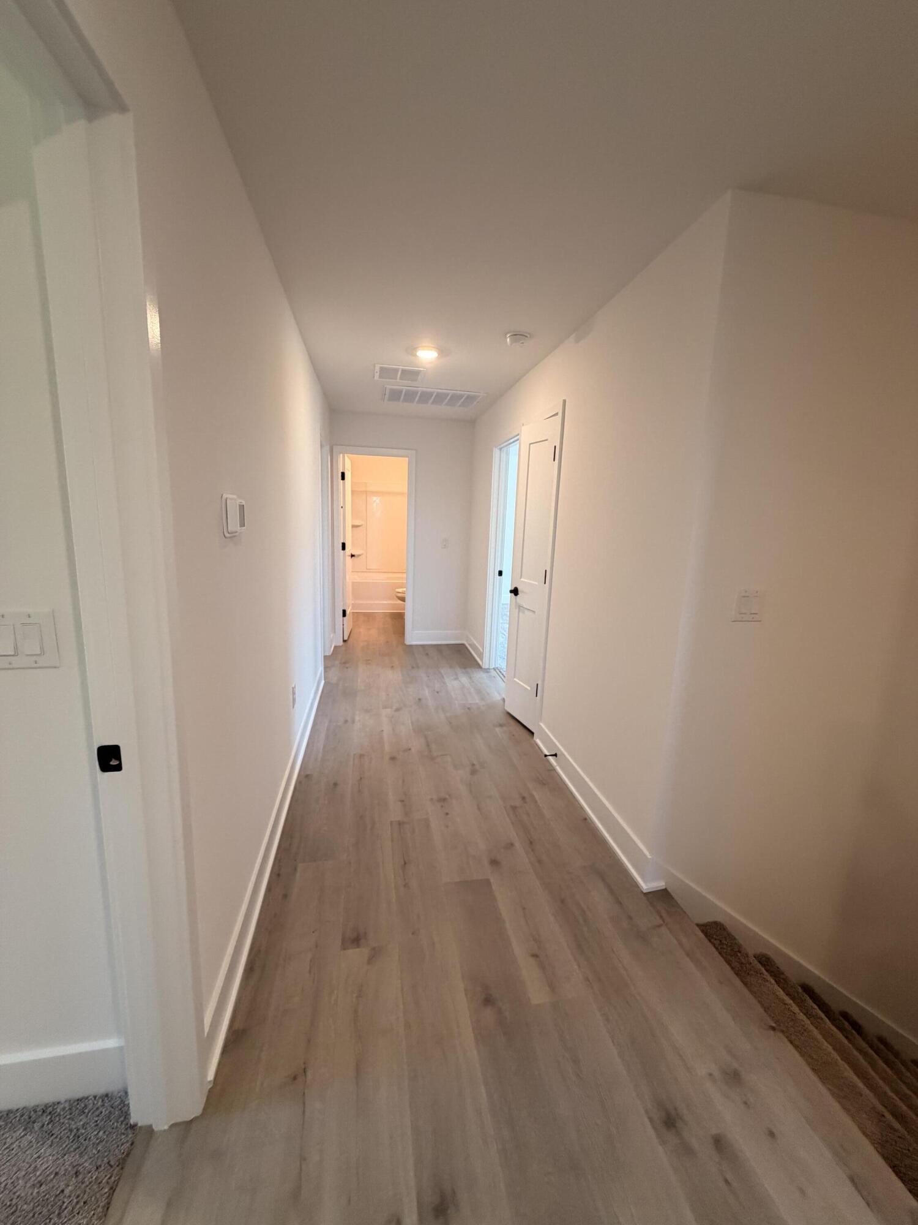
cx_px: 459
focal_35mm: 14
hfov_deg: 85.7
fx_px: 495
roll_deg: -2.4
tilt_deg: -9.8
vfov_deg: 102.1
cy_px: 612
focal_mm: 2.22
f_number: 2.2
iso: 250
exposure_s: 1/120
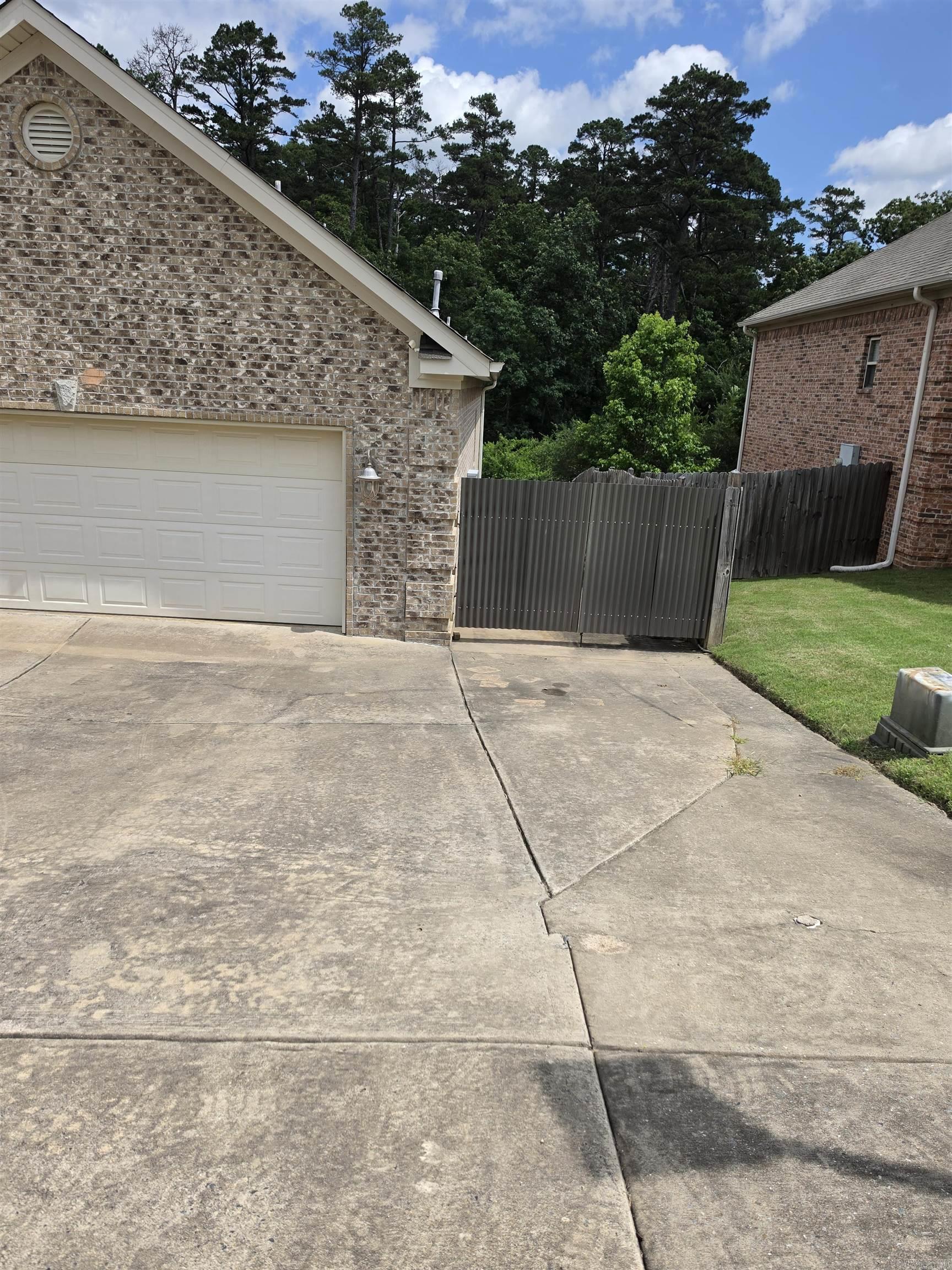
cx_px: 476
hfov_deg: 58.9
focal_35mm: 23
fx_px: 843
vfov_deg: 73.9
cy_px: 635
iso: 64
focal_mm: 6.5
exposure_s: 1/7939
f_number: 1.4
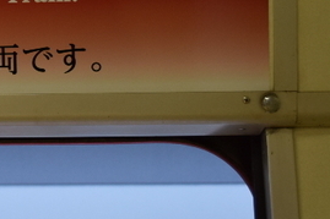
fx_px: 1269
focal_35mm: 138
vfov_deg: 9.8
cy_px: -27
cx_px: -148
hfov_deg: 14.0
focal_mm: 31
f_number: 5.6
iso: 400
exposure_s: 1/125
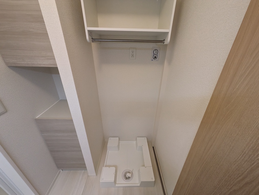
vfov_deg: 85.7
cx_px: 130
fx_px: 105
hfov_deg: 102.0
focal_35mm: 14
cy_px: 98
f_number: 2.2
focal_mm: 1.83
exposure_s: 1/40
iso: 204
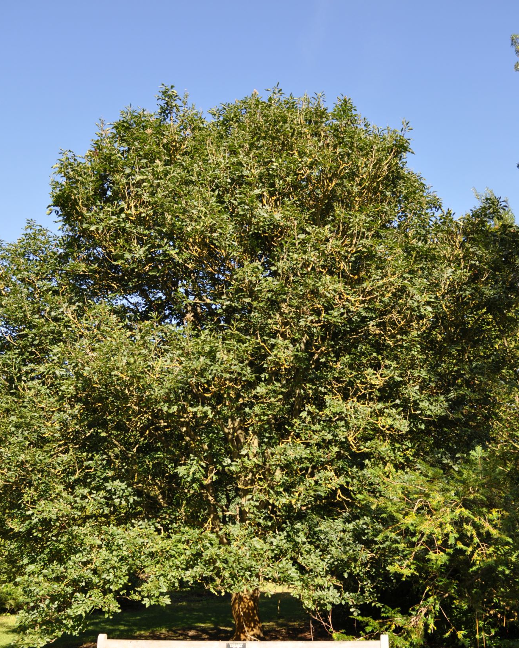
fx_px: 768
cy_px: 404
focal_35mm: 40
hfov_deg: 37.3
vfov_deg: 45.4
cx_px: 264
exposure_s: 1/250
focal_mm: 22
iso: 200
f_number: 8
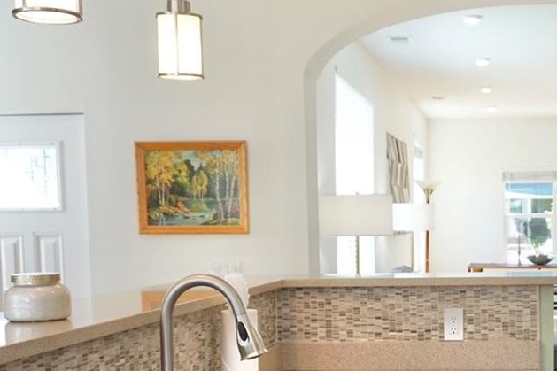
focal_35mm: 61
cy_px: 300
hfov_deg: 31.5
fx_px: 944
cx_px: 492
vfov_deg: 21.9
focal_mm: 16
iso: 100
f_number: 4
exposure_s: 1/60
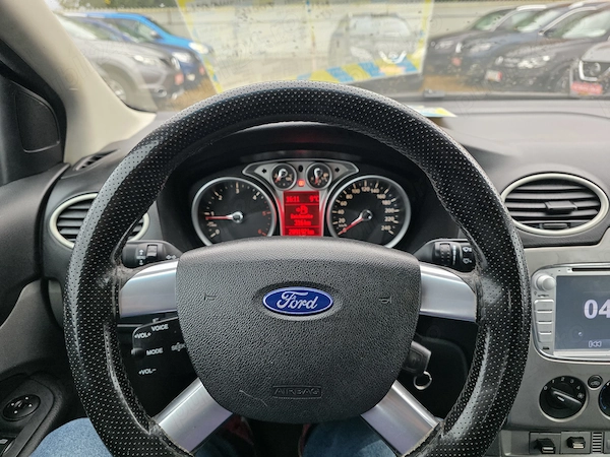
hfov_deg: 73.9
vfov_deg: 58.9
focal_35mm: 23
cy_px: 228
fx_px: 405
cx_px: 305
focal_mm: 6.3
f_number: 1.7
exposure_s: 1/180
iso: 200
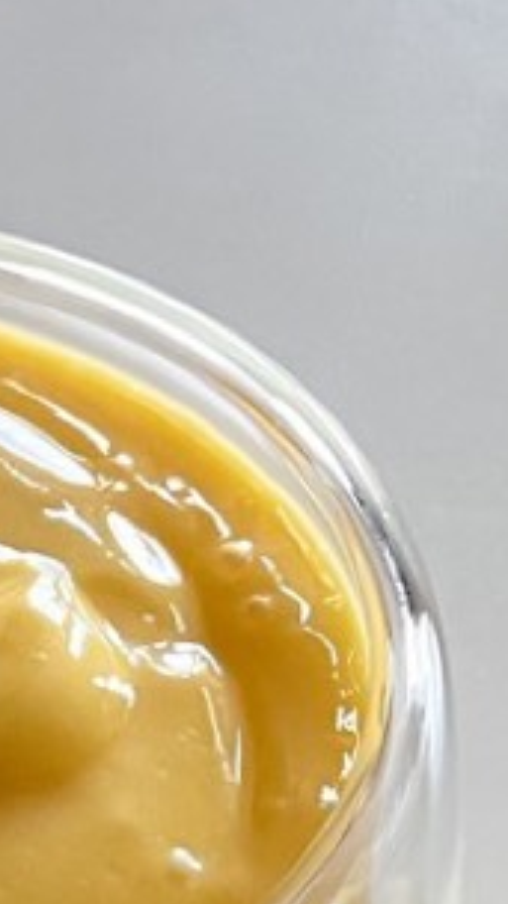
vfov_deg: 13.0
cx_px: -318
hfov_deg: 7.9
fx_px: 3568
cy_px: 1665
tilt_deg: -58.5
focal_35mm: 149
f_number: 1.6
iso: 125
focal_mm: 5.1
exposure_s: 1/83
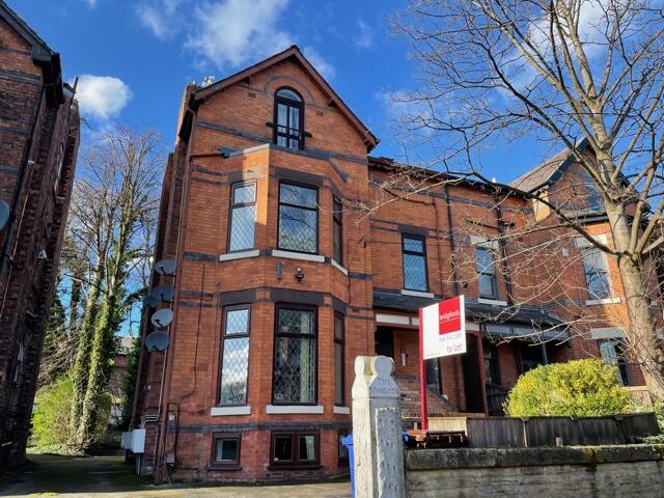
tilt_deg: +19.1
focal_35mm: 26
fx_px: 499
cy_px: 249
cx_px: 332
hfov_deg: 67.3
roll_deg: +0.9
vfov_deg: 53.1
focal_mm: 4.2
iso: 32
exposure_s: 1/774
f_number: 1.6
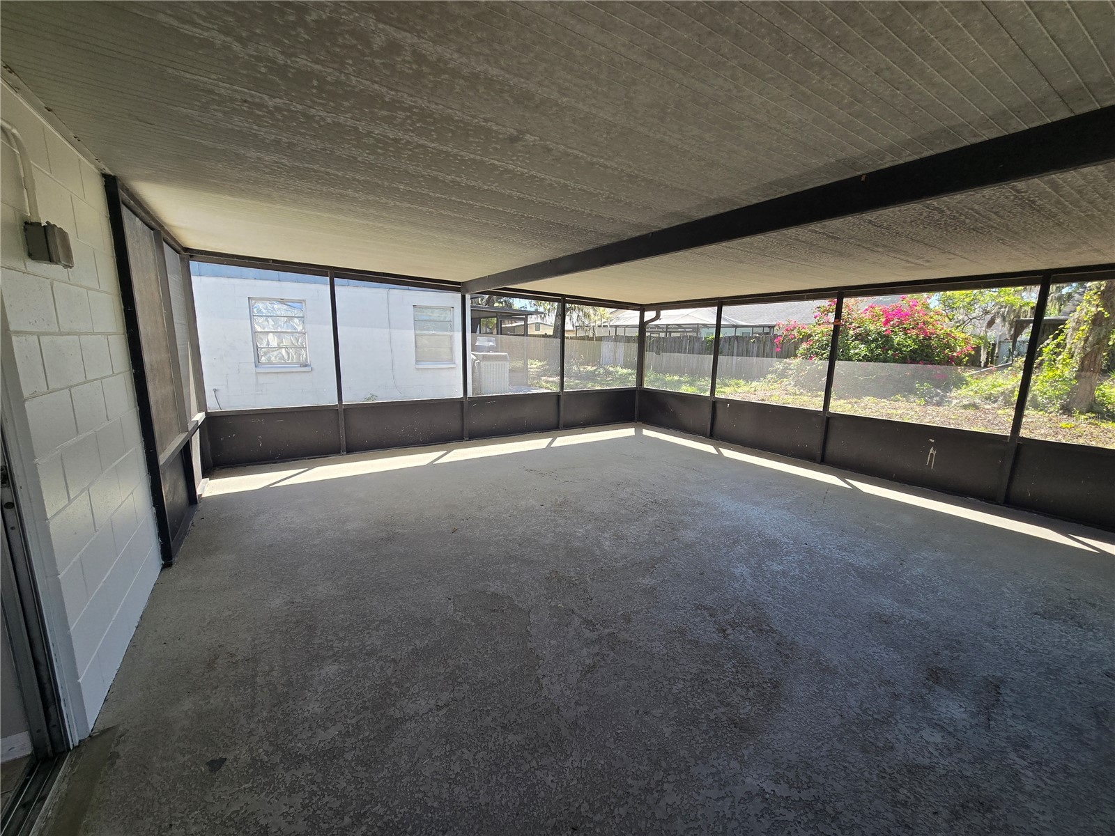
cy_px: 418
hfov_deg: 106.2
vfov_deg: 89.9
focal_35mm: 13
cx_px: 558
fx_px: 419
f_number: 2.2
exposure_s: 1/212
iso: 50
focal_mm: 2.2
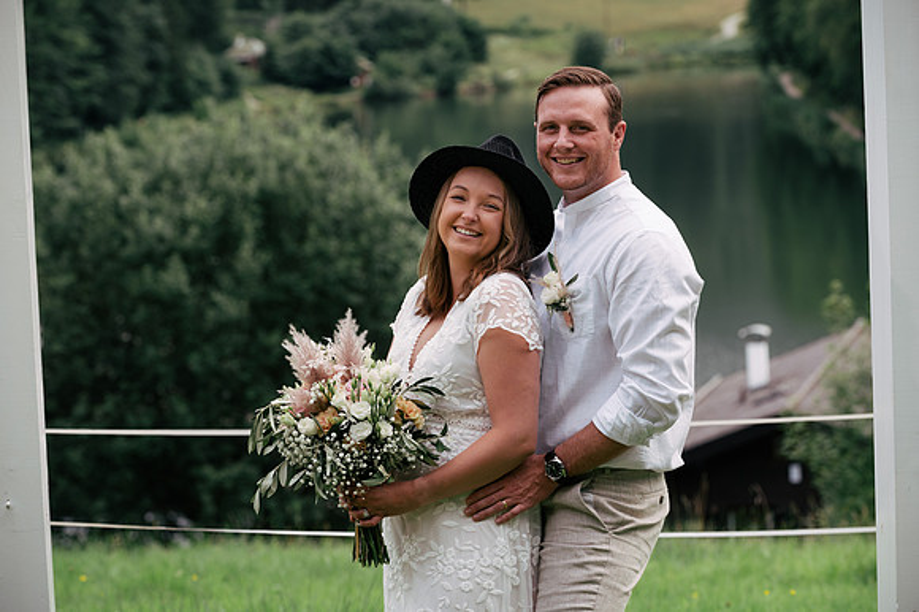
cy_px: 306
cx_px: 460
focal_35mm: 140
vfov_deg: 9.8
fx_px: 3572
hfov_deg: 14.7
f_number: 7.1
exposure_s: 1/250
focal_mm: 140
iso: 500
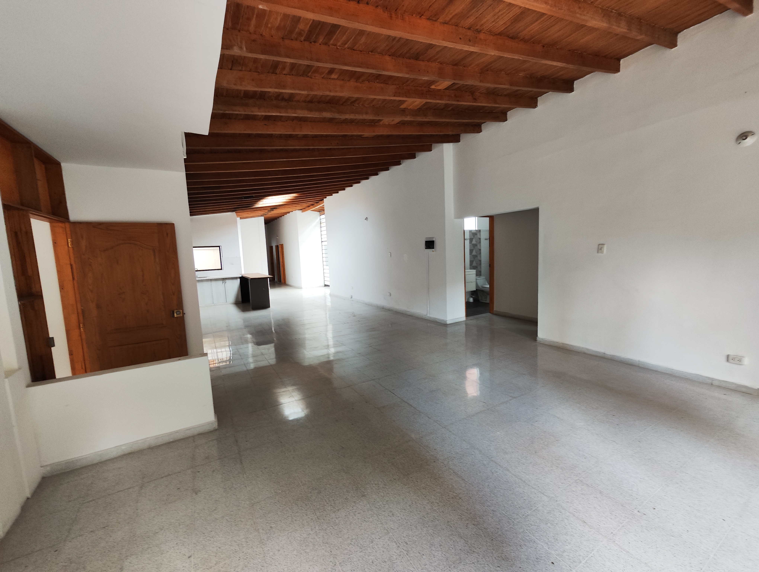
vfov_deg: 85.8
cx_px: 380
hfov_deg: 102.0
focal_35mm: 14
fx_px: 307
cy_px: 286
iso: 322
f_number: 2.2
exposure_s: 1/30
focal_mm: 2.16
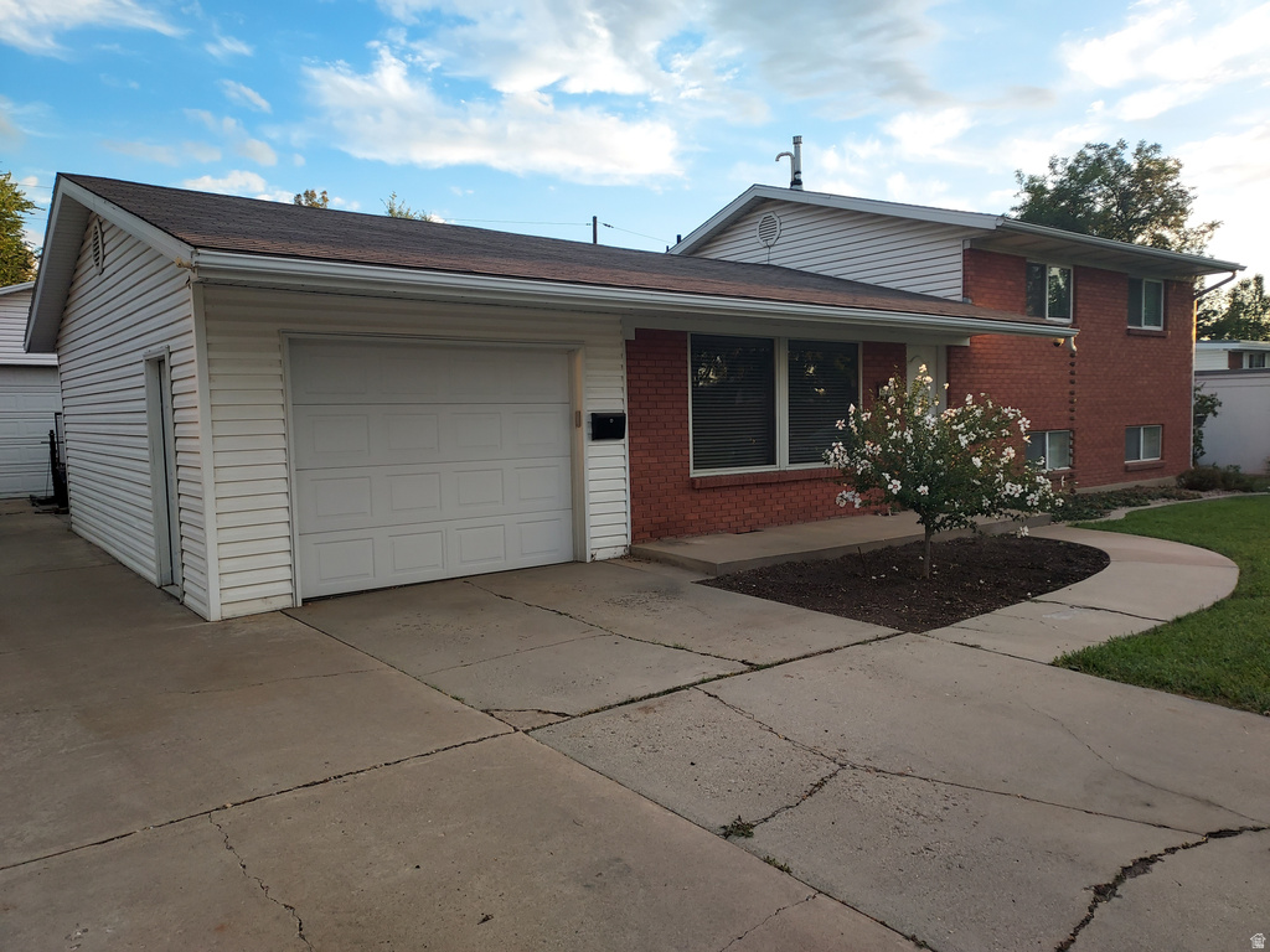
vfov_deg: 56.8
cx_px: 635
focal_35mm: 24
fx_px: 881
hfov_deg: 71.6
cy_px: 476
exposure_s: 1/171
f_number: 1.8
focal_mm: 4.6
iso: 40
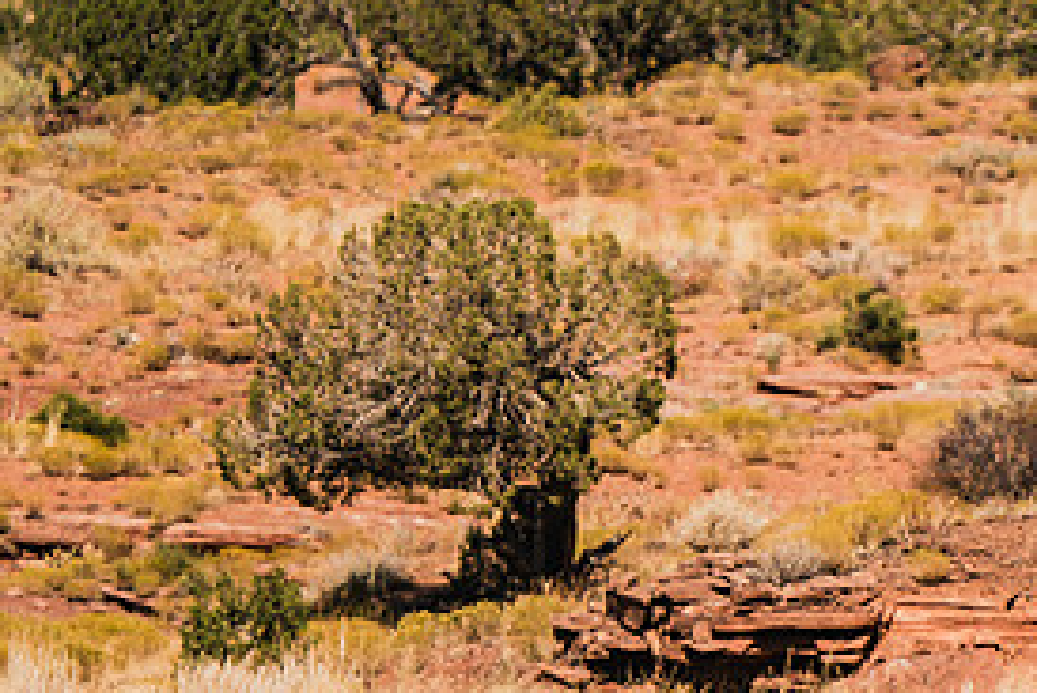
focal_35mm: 1272
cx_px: 908
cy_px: 676
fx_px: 36658
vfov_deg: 1.1
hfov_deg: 1.6
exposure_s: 1/1250
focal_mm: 600
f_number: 6.3
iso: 160
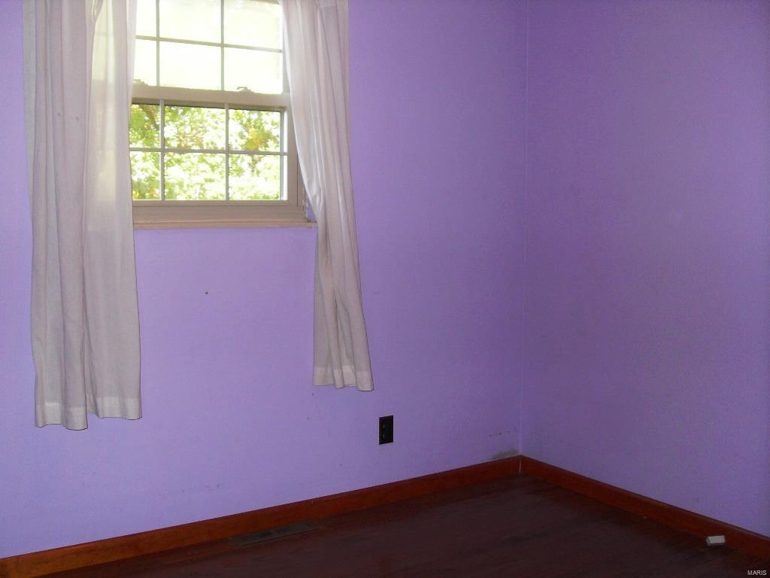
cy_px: 289
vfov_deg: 38.7
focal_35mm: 37
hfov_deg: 50.1
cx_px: 385
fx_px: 823
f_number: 2.8
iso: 100
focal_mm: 6.3
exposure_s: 1/45
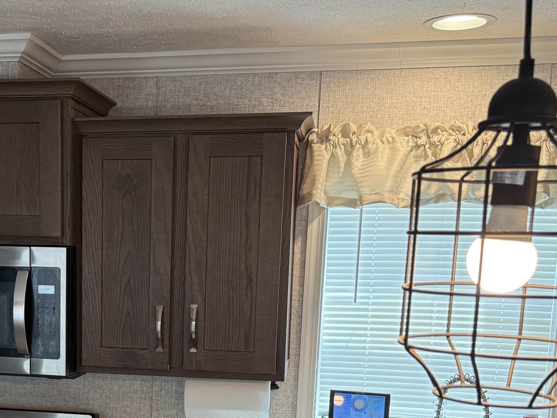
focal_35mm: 50
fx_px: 804
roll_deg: -1.0
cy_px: 379
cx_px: 136
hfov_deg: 37.2
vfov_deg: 28.0
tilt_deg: -8.0
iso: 200
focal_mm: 6.76
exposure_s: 1/123
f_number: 1.78
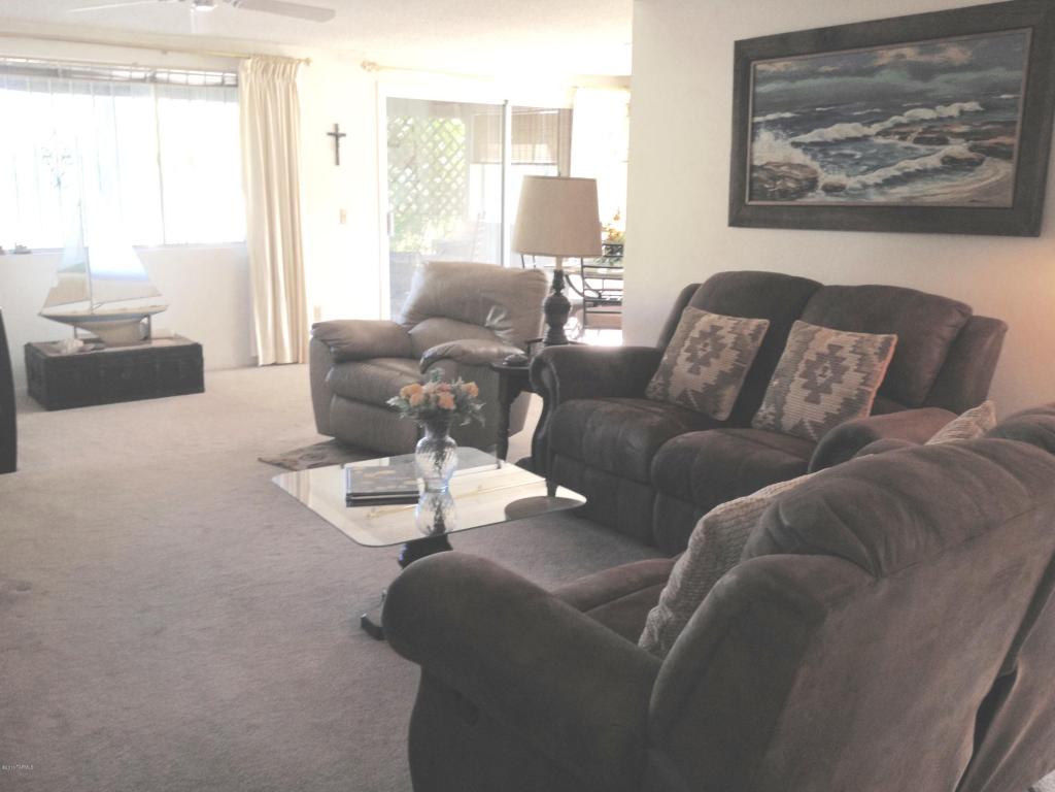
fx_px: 1067
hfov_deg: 52.6
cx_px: 528
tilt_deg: -12.2
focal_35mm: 35
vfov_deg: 40.7
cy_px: 396
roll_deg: -1.1
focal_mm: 4.28
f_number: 2.4
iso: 50
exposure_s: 1/21
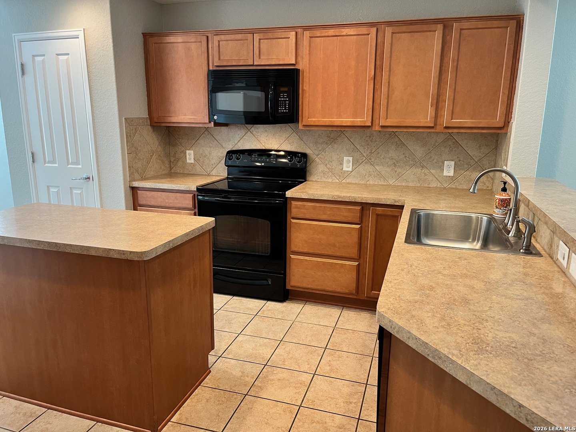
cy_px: 216
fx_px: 433
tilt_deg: -13.7
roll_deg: -0.8
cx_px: 288
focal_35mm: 26
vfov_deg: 53.1
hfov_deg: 67.3
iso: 160
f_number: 1.6
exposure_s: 1/60
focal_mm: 5.1
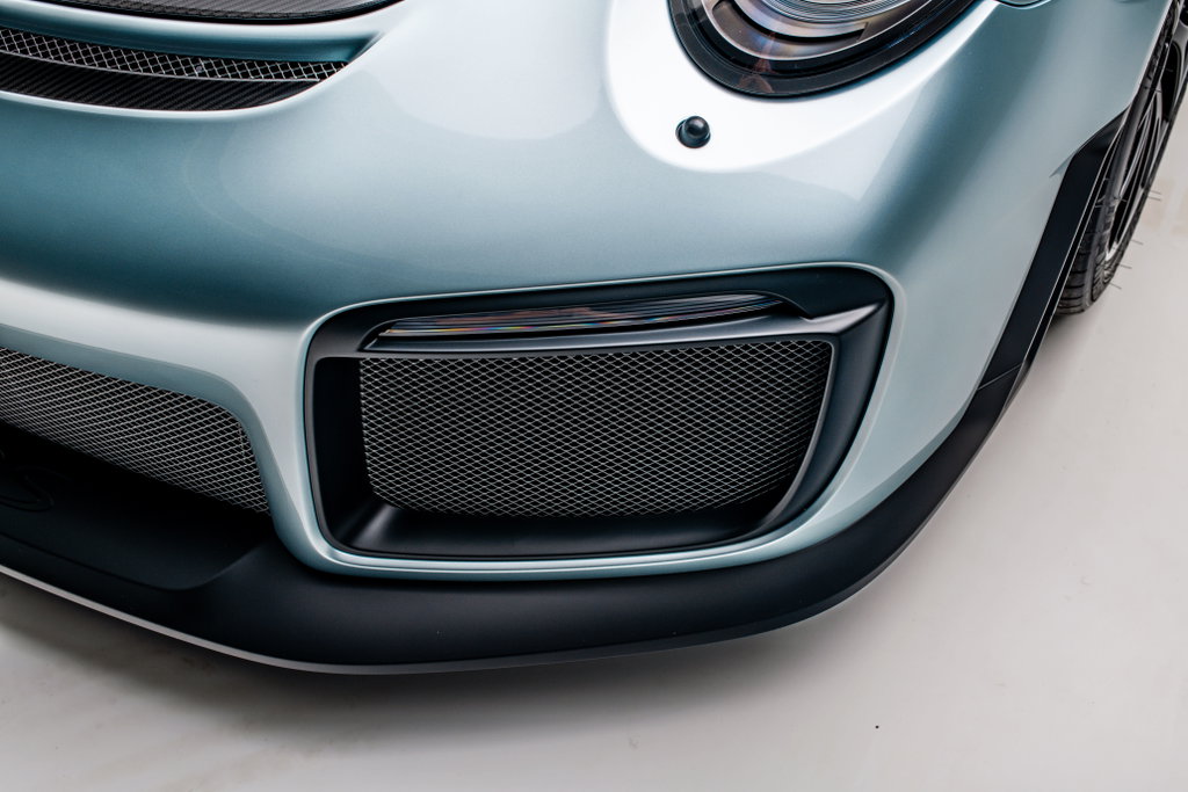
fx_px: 1650
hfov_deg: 39.6
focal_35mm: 50
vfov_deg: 27.0
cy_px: 396
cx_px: 594
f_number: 10
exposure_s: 1/160
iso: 100
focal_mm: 50
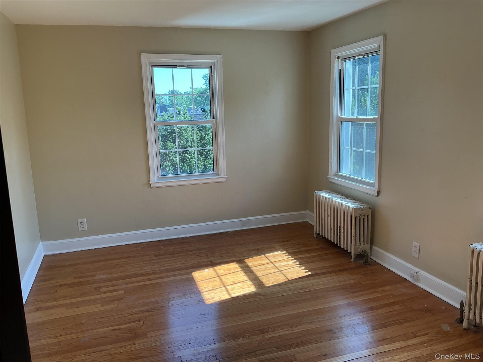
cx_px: 242
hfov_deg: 61.7
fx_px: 405
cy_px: 181
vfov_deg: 48.2
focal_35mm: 29
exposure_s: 1/157
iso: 25
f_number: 1.8
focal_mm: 3
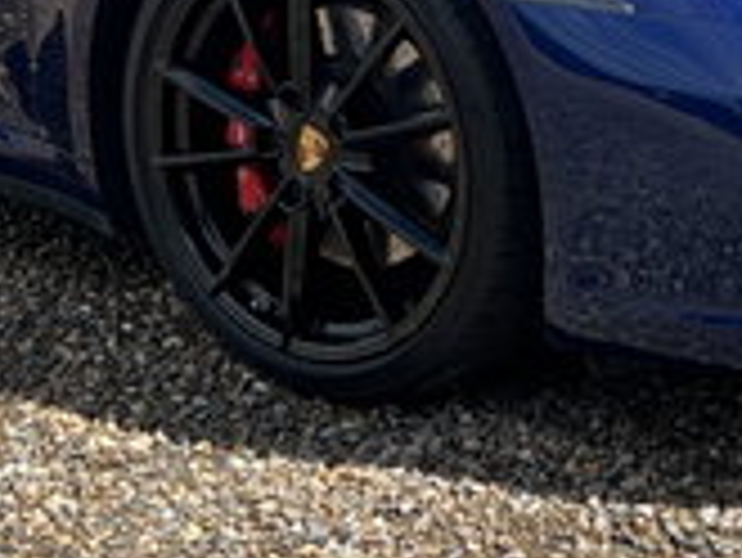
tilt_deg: -10.8
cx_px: 387
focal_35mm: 121
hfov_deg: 16.3
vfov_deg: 12.1
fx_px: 2596
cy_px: -68
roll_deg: +0.2
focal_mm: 5.7
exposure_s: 1/2457
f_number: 1.5
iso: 50
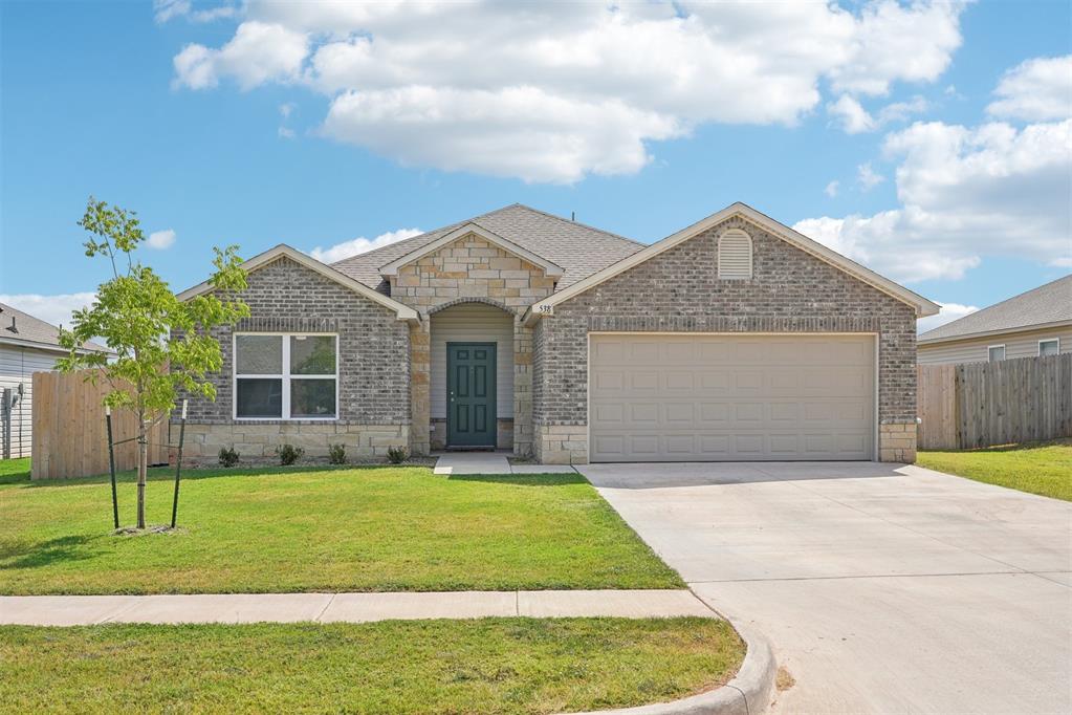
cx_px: 536
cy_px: 358
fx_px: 1042
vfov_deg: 37.9
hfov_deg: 54.4
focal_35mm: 35
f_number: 8
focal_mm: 35
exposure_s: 1/320
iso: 100
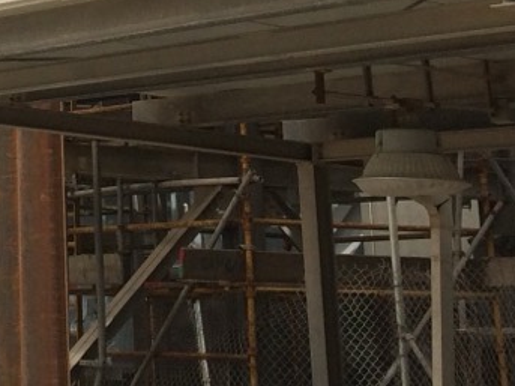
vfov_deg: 10.1
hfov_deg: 13.6
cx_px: -150
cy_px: -273
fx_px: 2082
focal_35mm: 140
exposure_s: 1/1520
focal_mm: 4.12
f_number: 2.2
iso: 32
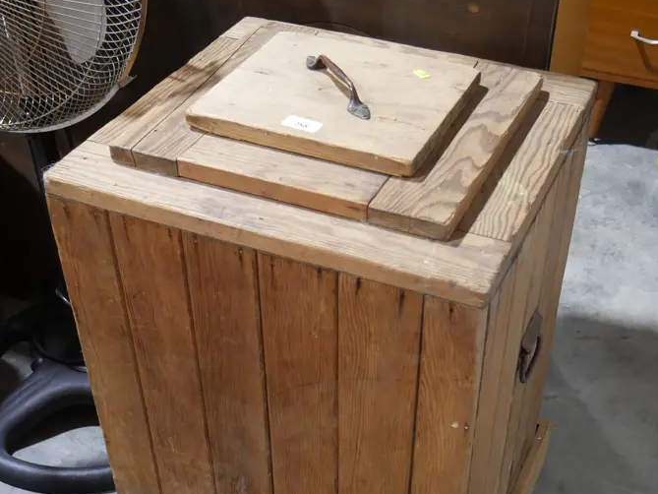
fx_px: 932
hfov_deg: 38.8
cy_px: 367
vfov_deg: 29.3
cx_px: 378
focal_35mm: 49
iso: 640
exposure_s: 1/60
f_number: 3.6
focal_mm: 16
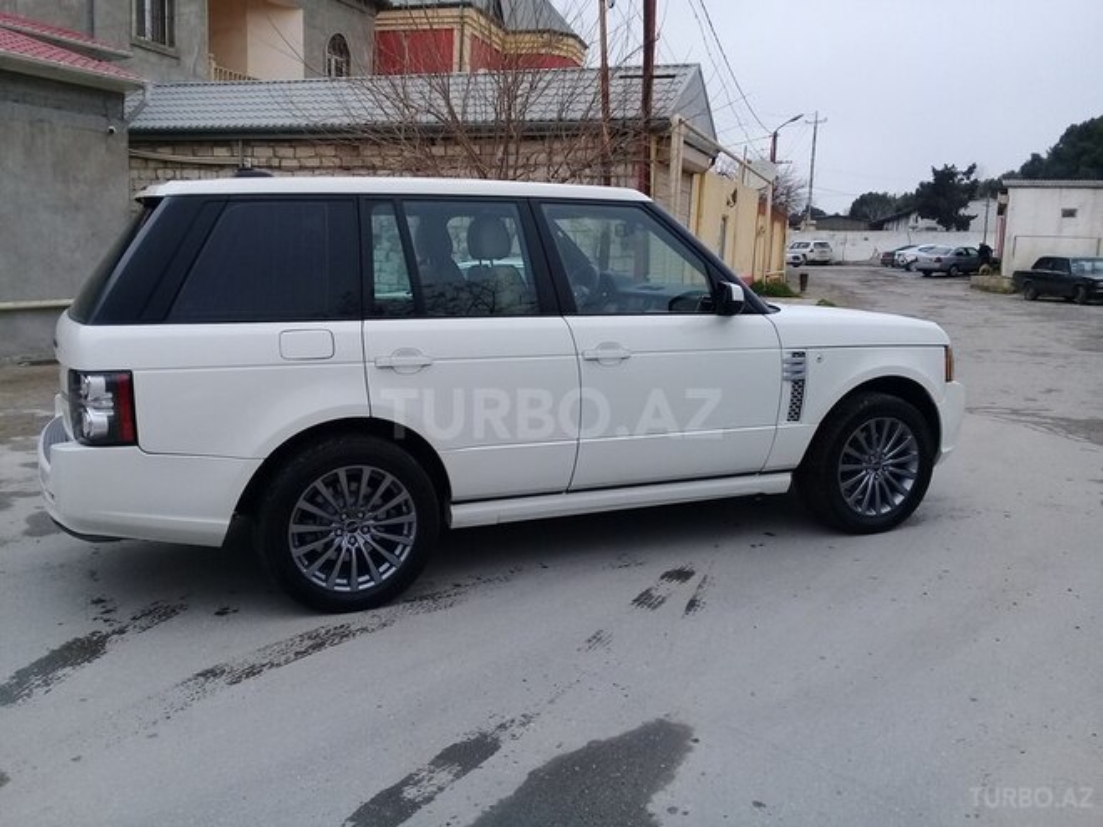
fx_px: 988
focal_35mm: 31
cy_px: 414
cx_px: 552
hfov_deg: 58.4
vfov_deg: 45.4
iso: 50
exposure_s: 1/657
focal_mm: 3.3
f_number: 2.2
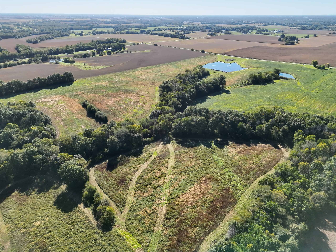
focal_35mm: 24
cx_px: 168
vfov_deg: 56.8
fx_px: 233
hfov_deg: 71.6
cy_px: 126
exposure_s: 1/6000
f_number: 1.7
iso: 290
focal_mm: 6.72
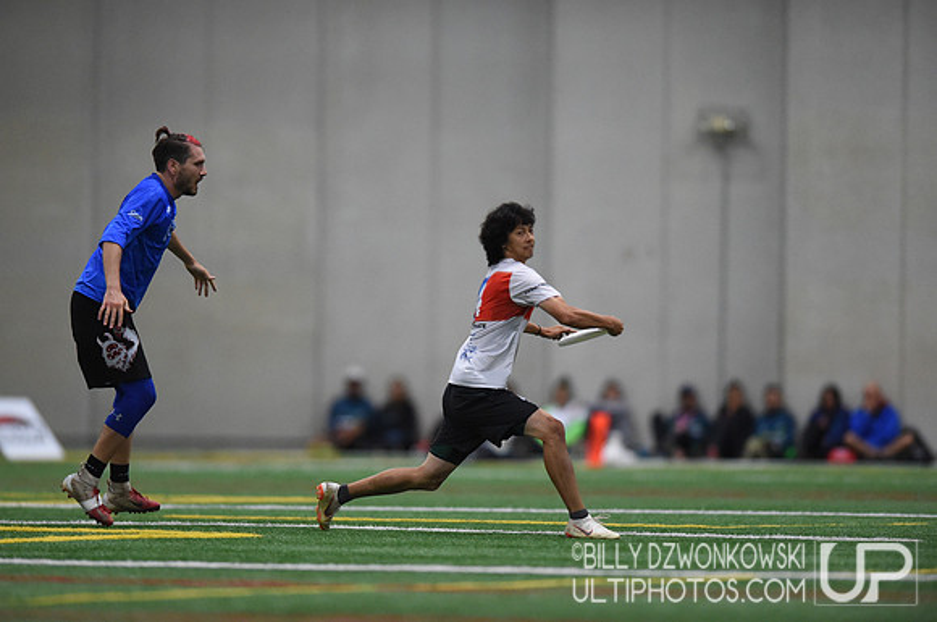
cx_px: 468
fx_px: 10397
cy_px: 311
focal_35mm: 400
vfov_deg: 3.4
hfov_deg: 5.2
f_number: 2.8
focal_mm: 400
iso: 10000
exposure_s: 1/640
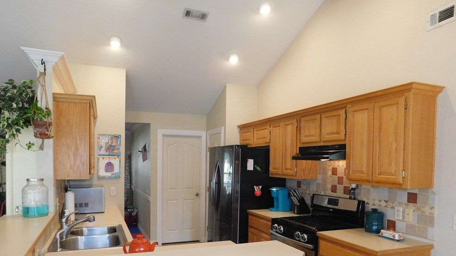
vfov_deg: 43.6
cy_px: 175
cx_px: 222
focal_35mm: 26
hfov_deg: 71.9
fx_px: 314
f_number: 3
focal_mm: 4
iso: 400
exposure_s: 1/40
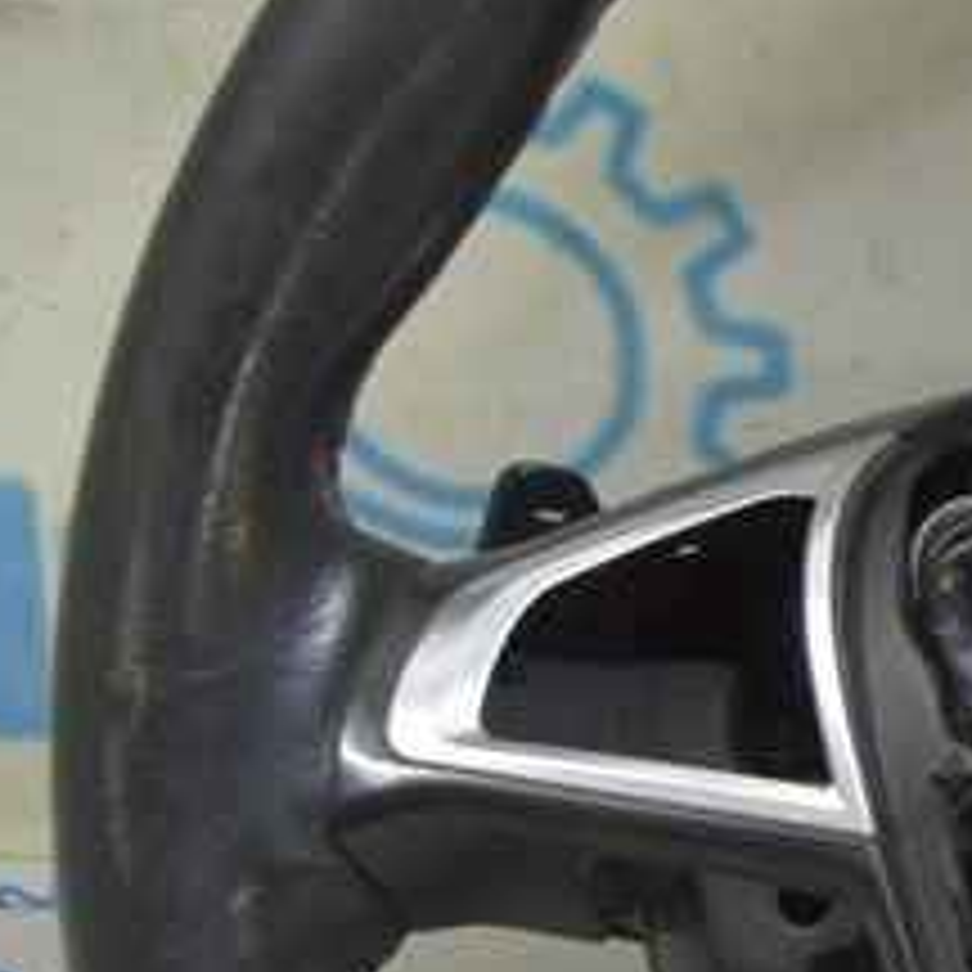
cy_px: 727
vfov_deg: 9.6
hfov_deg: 9.4
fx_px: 5750
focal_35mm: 181
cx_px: 1390
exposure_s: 1/20
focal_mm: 30
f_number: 5.6
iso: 400
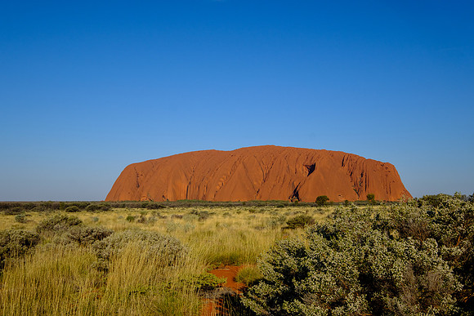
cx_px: 237
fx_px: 489
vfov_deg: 35.9
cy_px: 158
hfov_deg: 51.7
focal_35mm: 37
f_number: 9
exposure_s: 1/850
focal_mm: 24
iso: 200
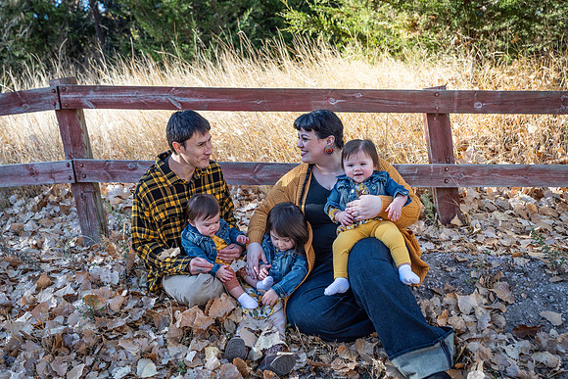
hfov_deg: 50.7
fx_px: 600
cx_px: 284
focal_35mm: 38
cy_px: 190
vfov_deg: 35.1
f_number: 5
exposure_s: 1/125
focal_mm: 38
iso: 50
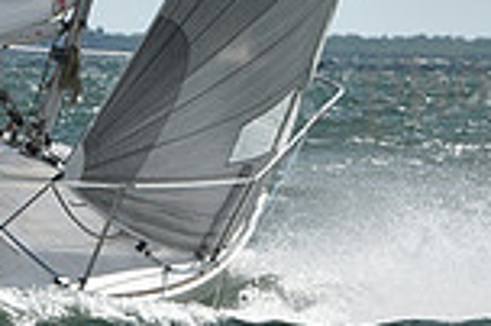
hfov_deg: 2.8
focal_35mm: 727
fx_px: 9905
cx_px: 194
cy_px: -69
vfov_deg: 1.9
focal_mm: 190
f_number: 11
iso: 250
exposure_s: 1/1000
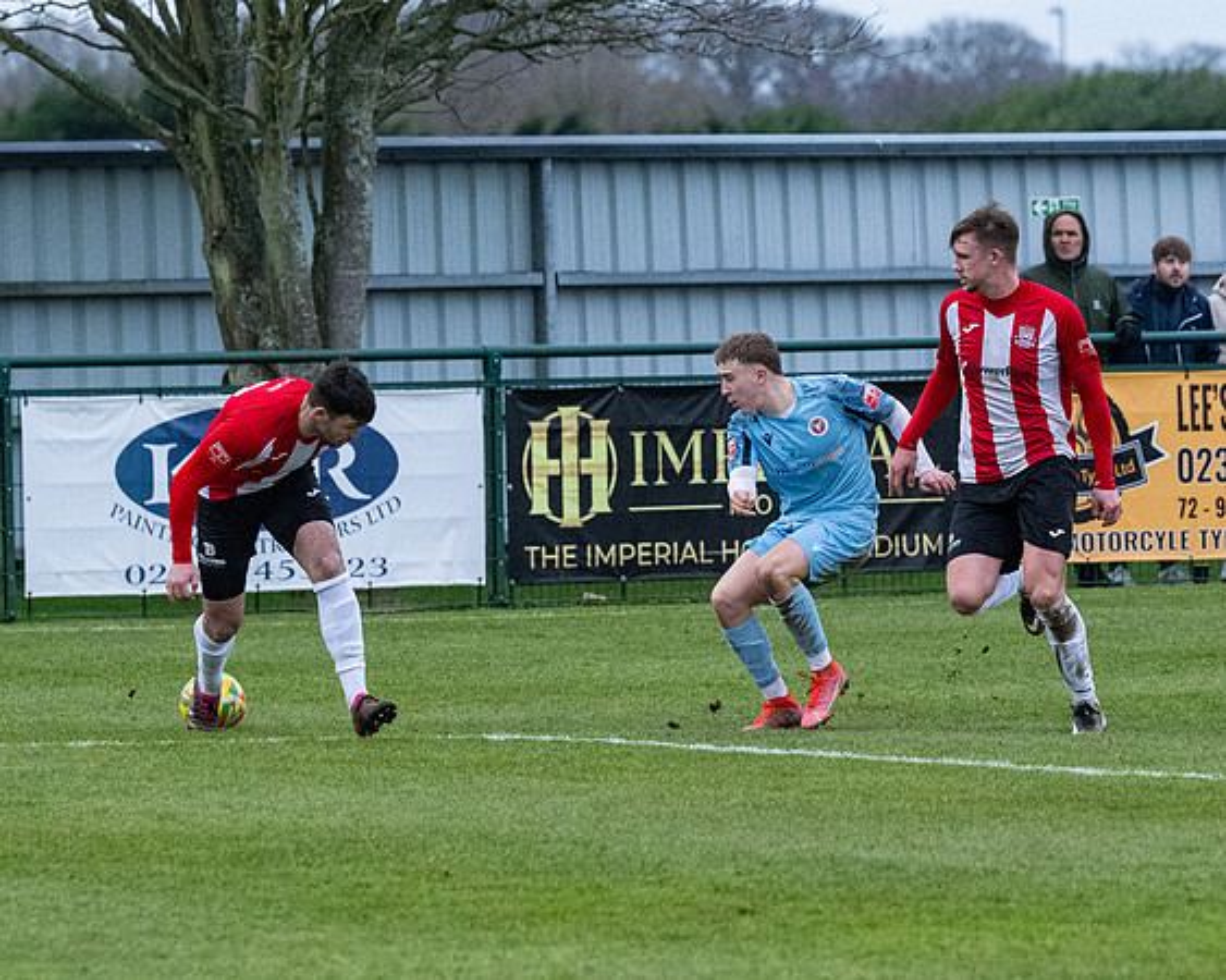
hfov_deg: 5.7
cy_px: 432
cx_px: 815
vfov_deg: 4.6
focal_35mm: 338
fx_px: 12256
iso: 4000
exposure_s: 1/1250
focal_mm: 150
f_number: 4
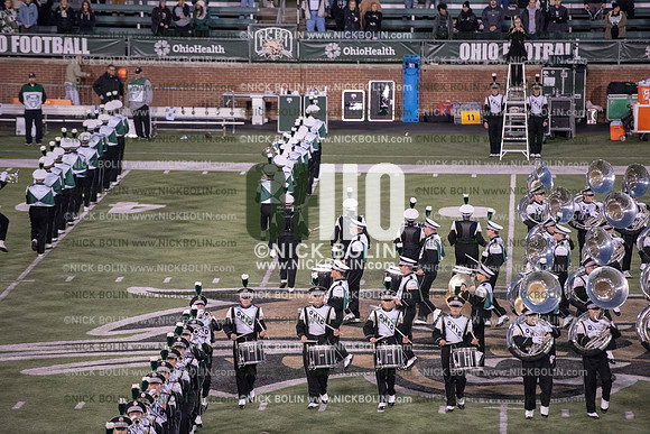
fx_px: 3612
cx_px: 325
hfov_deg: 10.3
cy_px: 217
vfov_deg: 6.9
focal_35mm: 200
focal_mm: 200
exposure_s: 1/1250
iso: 5000
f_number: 3.2
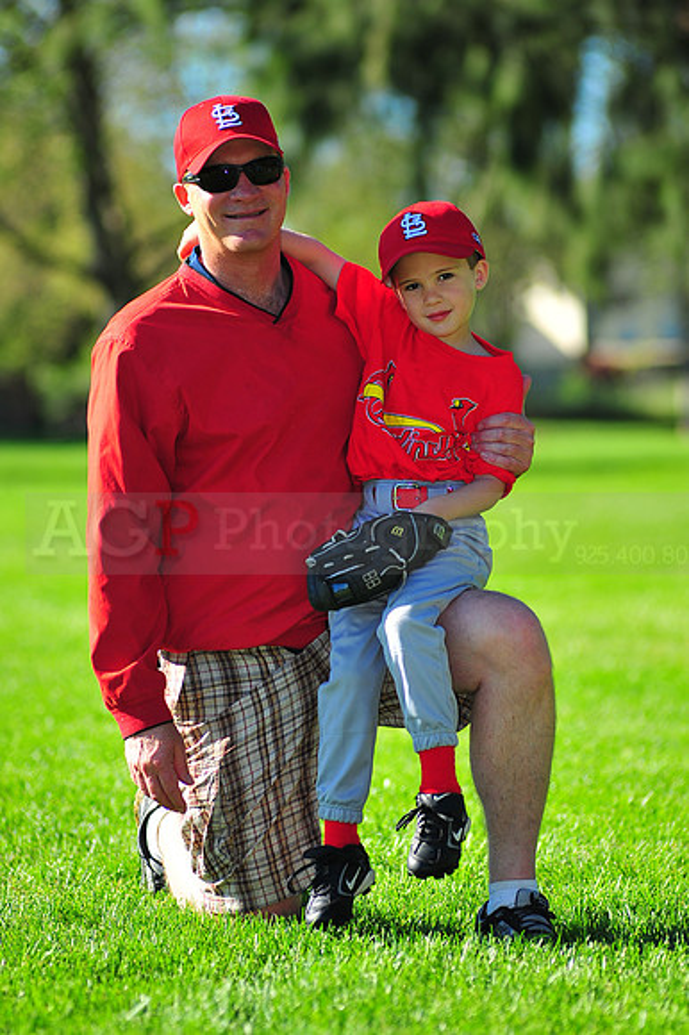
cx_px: 344
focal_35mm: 180
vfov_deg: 11.4
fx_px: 5173
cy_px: 518
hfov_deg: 7.6
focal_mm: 180
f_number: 4
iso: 200
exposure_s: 1/1000
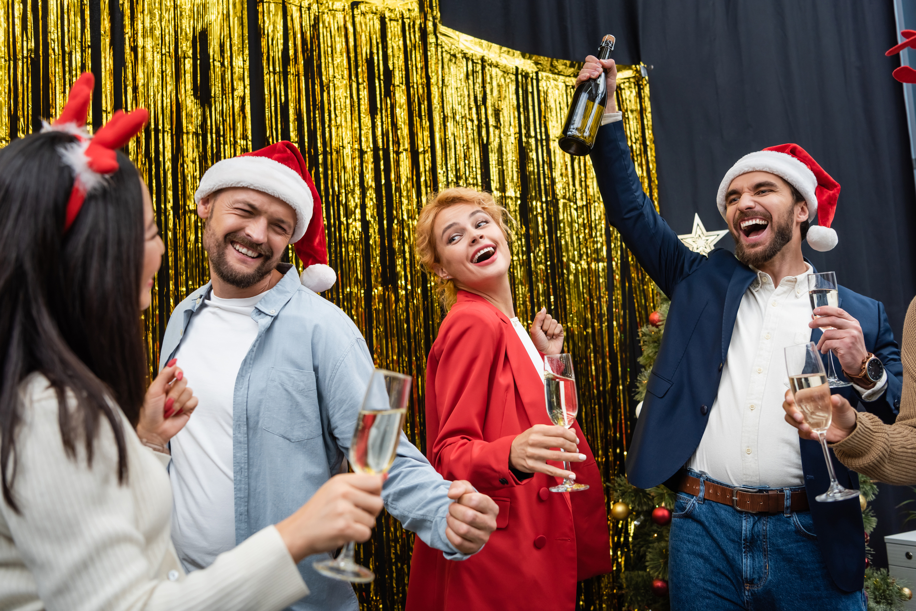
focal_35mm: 35
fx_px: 891
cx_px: 458
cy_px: 306
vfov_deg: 37.9
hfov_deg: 54.4
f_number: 4
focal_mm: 35
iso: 125
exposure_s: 1/200
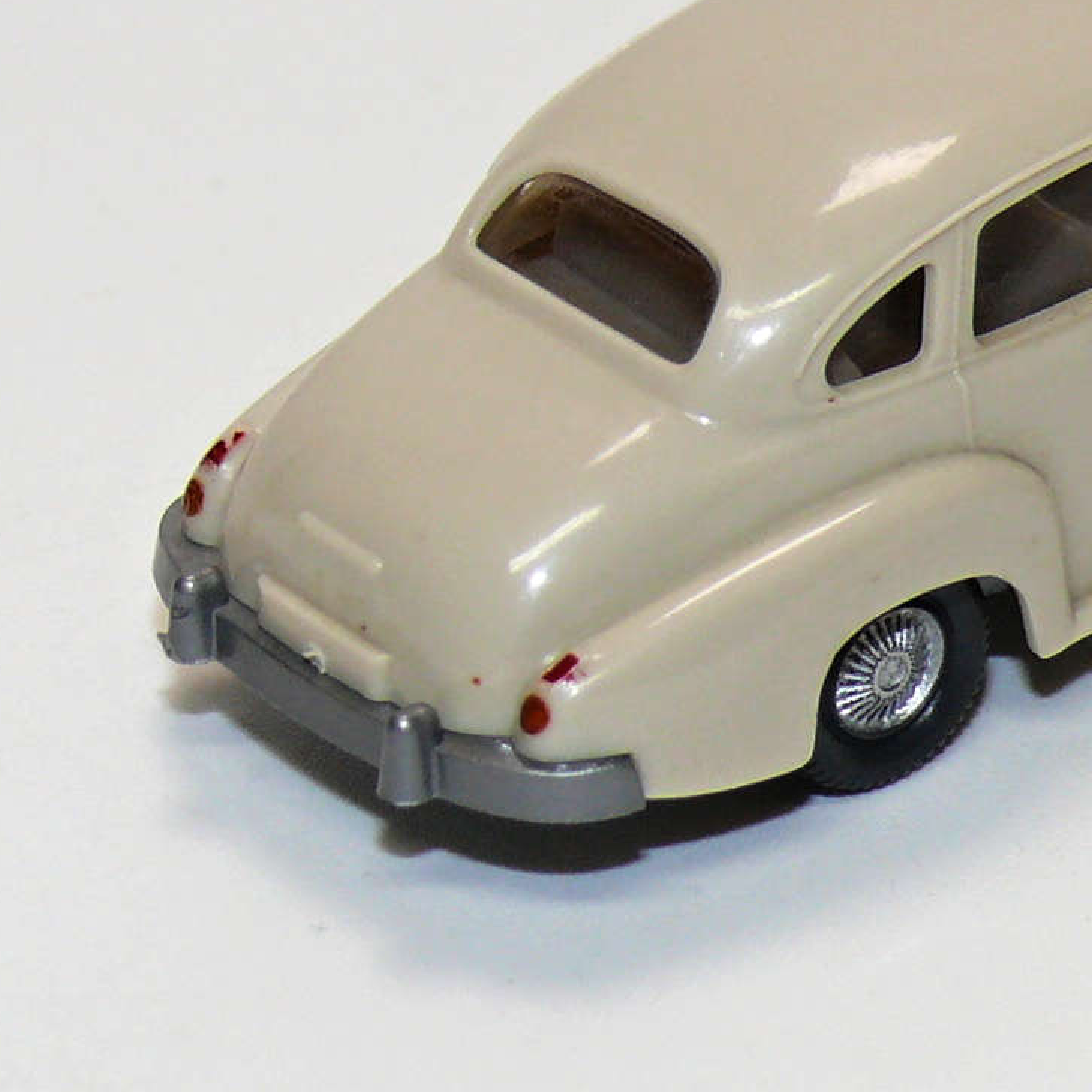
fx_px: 9279
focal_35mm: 260
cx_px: 1044
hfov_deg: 6.7
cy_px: 304
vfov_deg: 6.7
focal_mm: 15.9
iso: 100
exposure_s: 1/30
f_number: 4
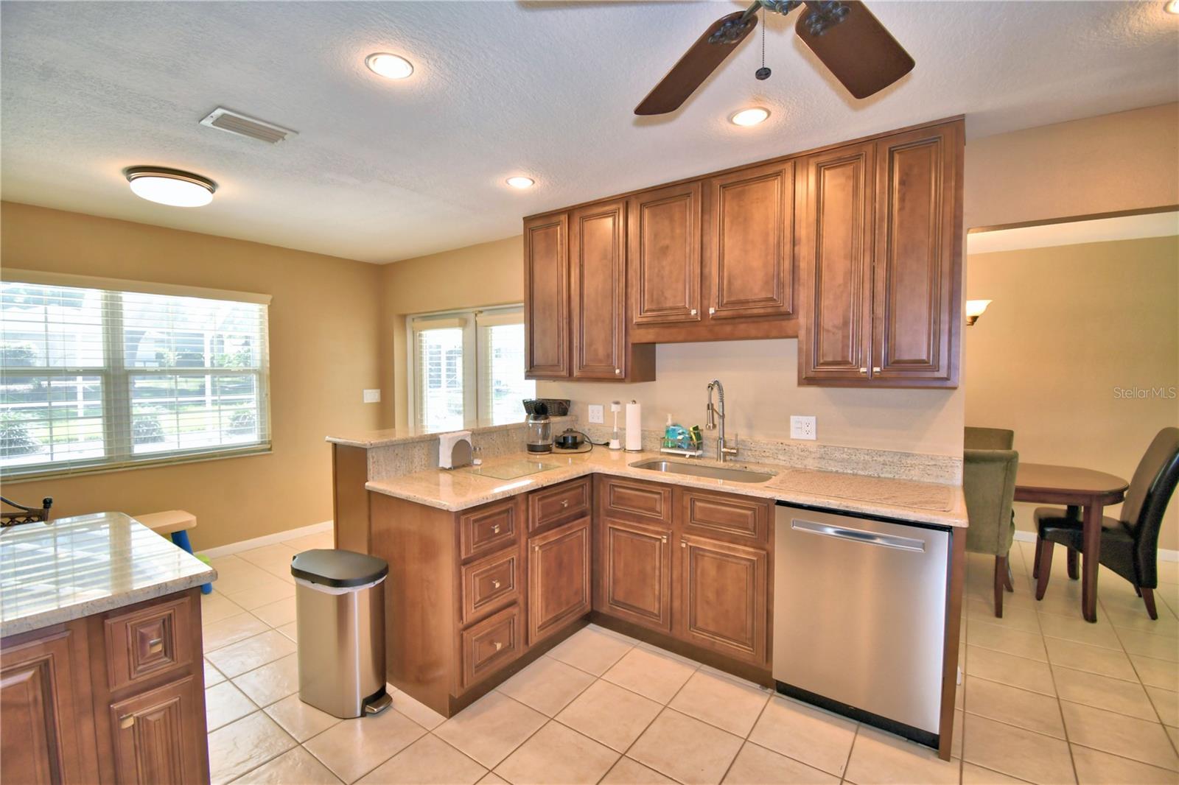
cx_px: 590
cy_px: 392
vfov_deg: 77.3
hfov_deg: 100.4
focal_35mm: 15
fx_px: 491
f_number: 4.5
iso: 200
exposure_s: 1/40
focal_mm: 10
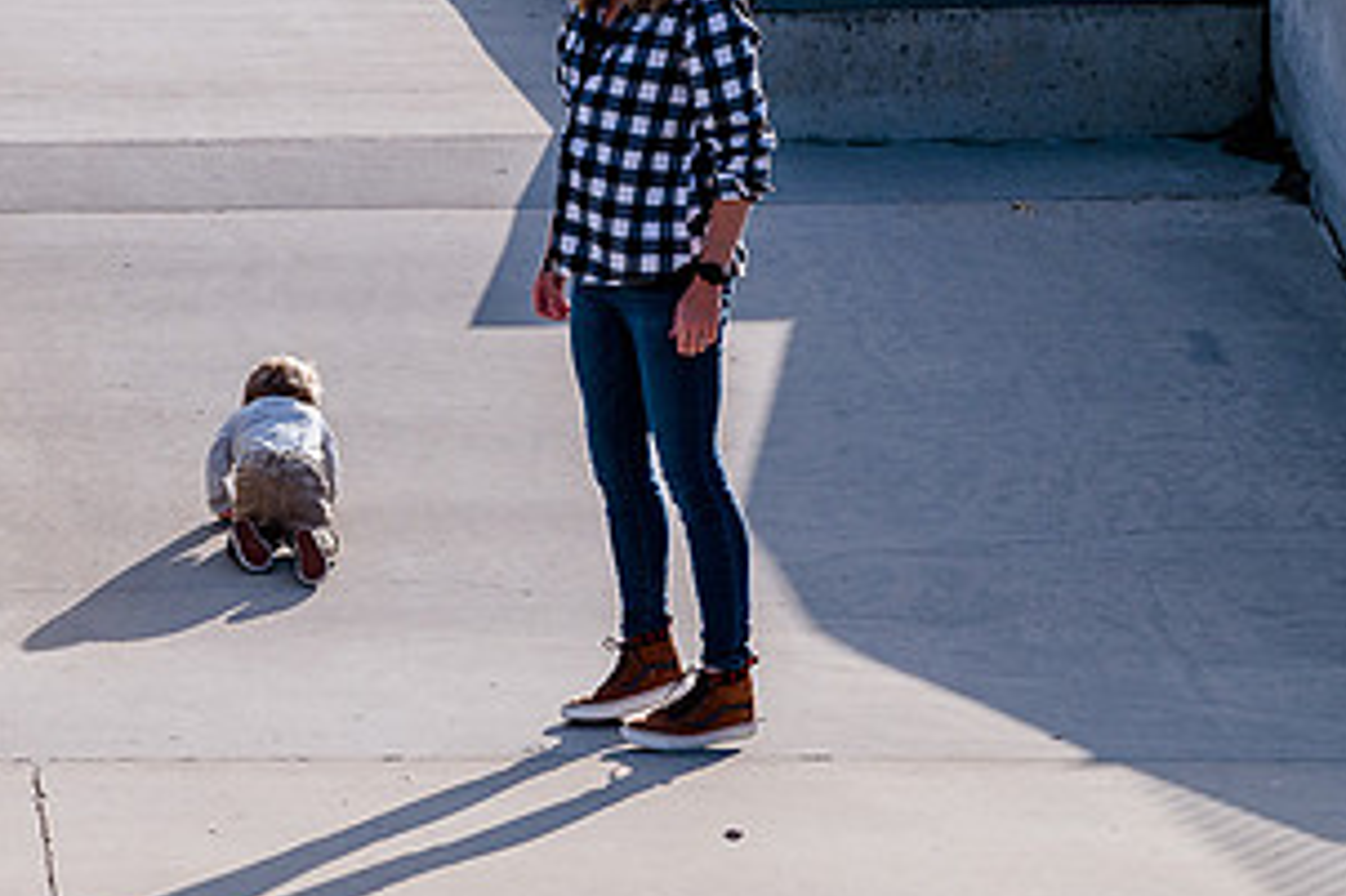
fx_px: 8632
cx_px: -21
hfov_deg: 8.9
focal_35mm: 231
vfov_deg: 5.9
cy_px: 148
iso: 200
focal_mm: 98
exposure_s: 1/640
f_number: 9
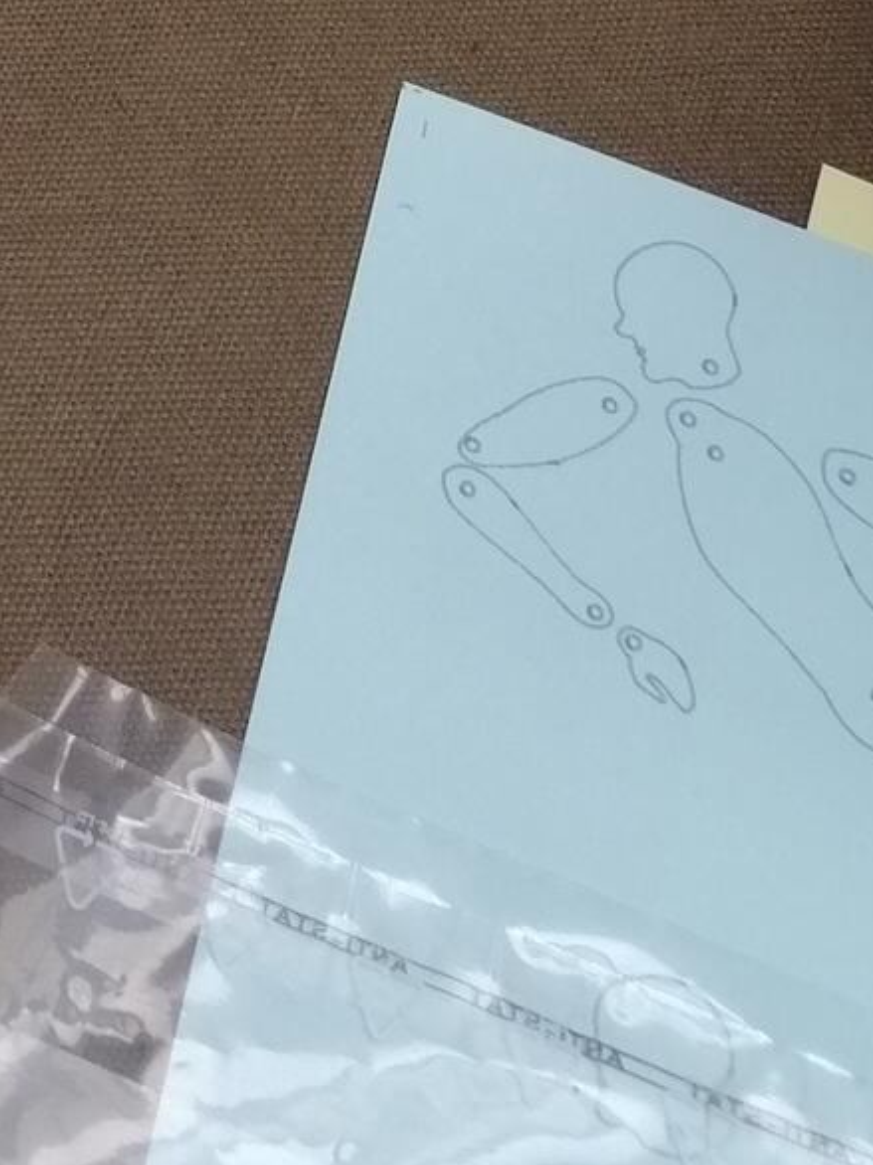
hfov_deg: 11.4
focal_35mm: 118
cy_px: -1189
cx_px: -831
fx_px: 3971
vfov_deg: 14.0
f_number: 1.8
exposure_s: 1/100
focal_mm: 3.95
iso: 50
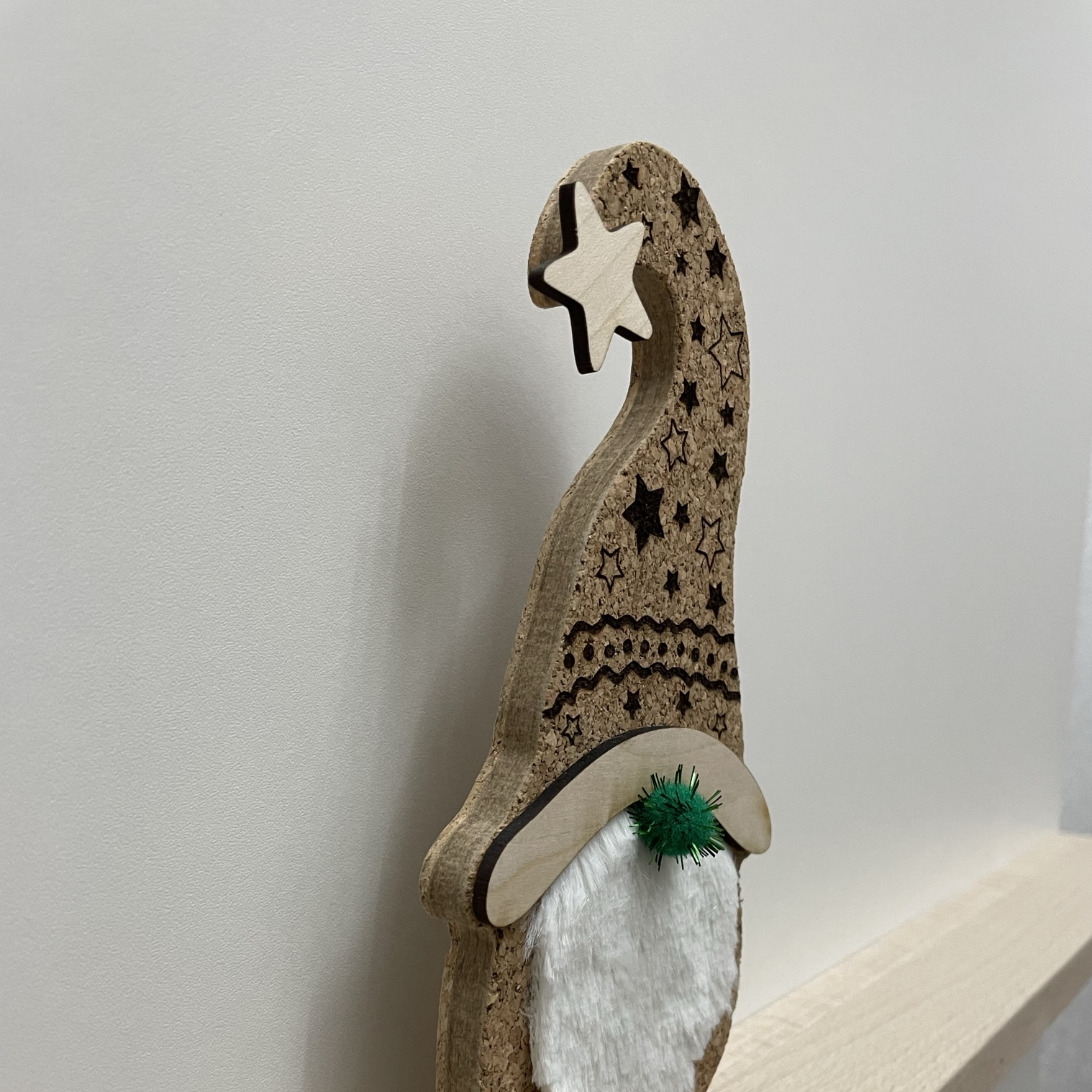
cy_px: 729
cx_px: 552
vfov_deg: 51.5
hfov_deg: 52.5
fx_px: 1106
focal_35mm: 31
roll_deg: -1.7
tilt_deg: -5.8
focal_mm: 4.2
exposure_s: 1/50
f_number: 1.6
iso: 125
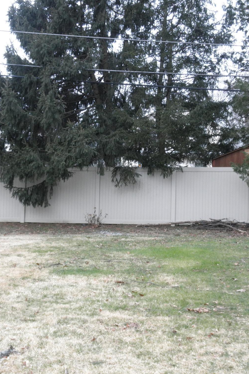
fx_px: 643
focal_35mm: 62
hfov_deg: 21.9
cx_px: 152
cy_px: 189
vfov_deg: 32.4
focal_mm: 7.9
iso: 160
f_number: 3.4
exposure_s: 1/80
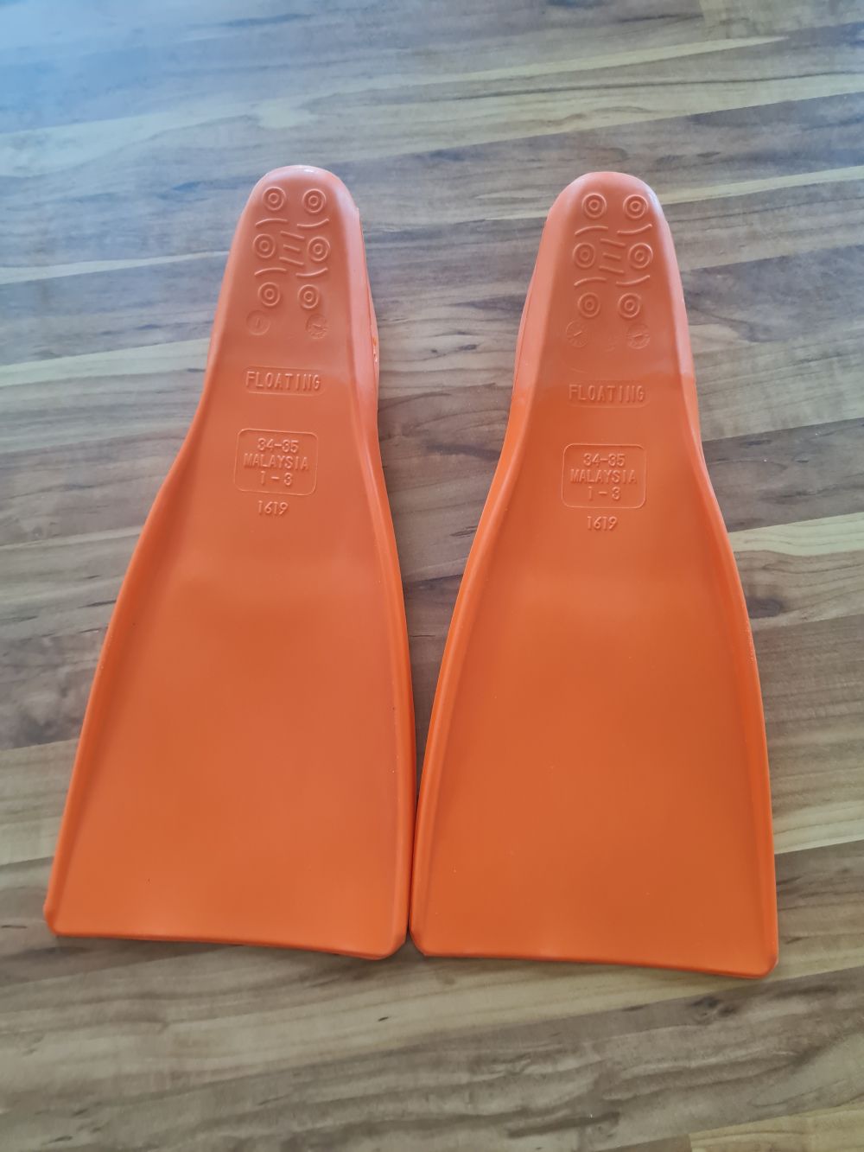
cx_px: 432
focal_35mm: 26
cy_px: 576
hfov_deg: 53.1
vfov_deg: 67.3
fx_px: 865
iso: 250
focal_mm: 5.4
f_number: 1.8
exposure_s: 1/50
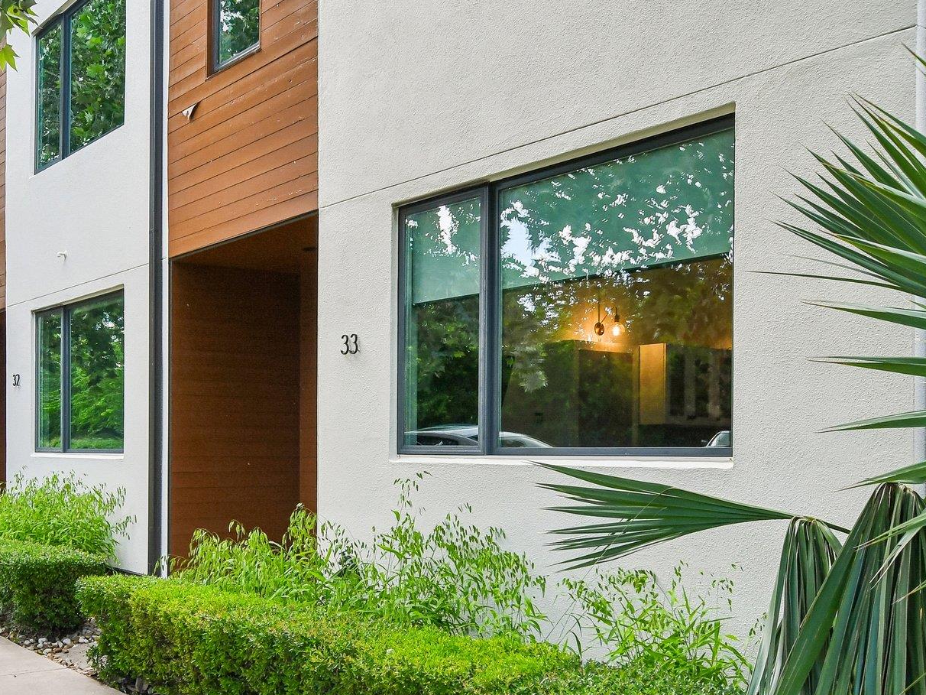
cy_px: 411
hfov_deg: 46.6
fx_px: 1043
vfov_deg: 36.7
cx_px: 267
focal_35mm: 39
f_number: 8
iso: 400
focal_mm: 16
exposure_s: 1/200
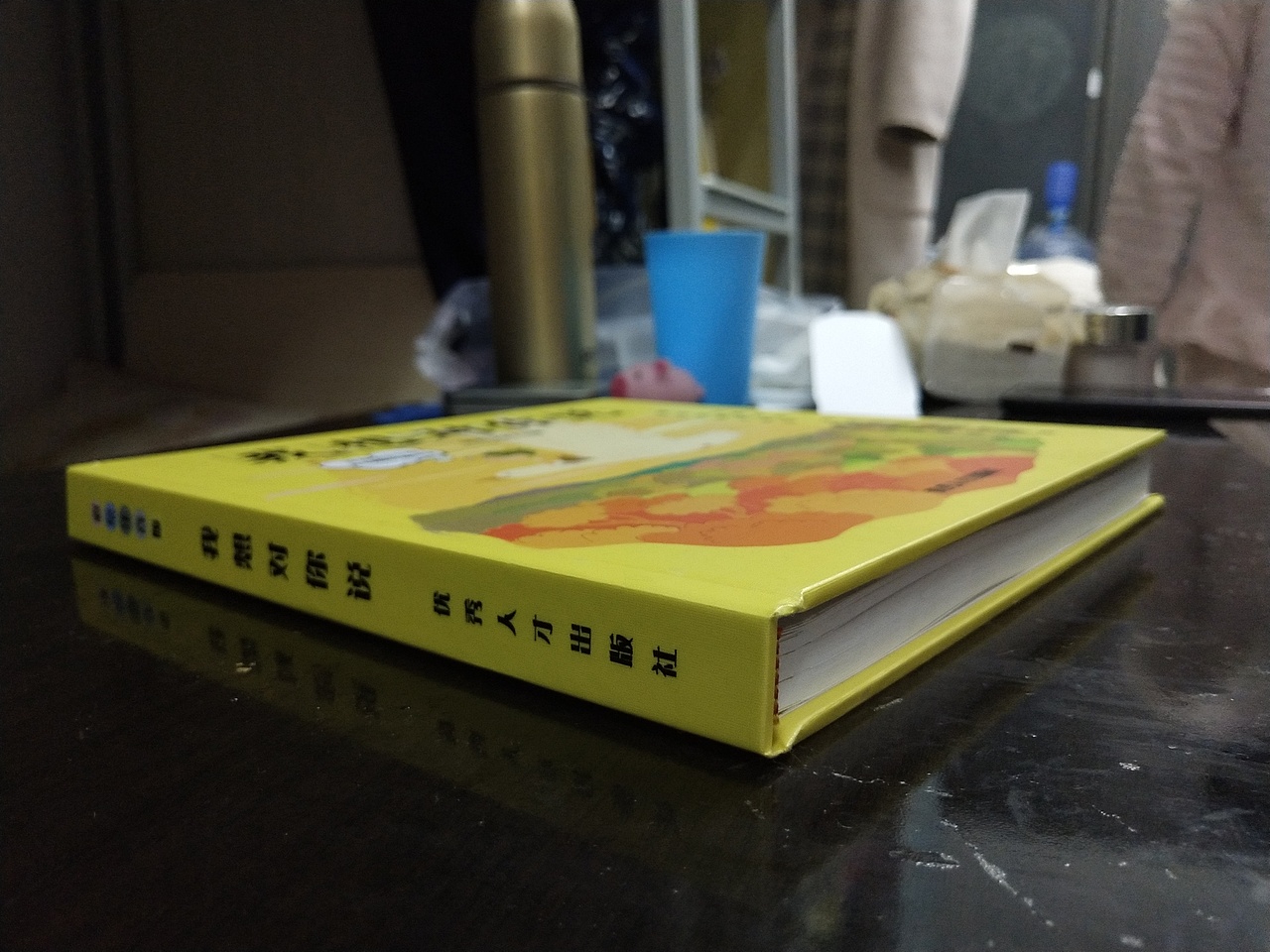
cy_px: 476
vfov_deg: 46.8
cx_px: 635
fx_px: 1101
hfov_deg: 60.0
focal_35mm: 30
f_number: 1.8
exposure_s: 1/33.3
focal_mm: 3.95
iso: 627
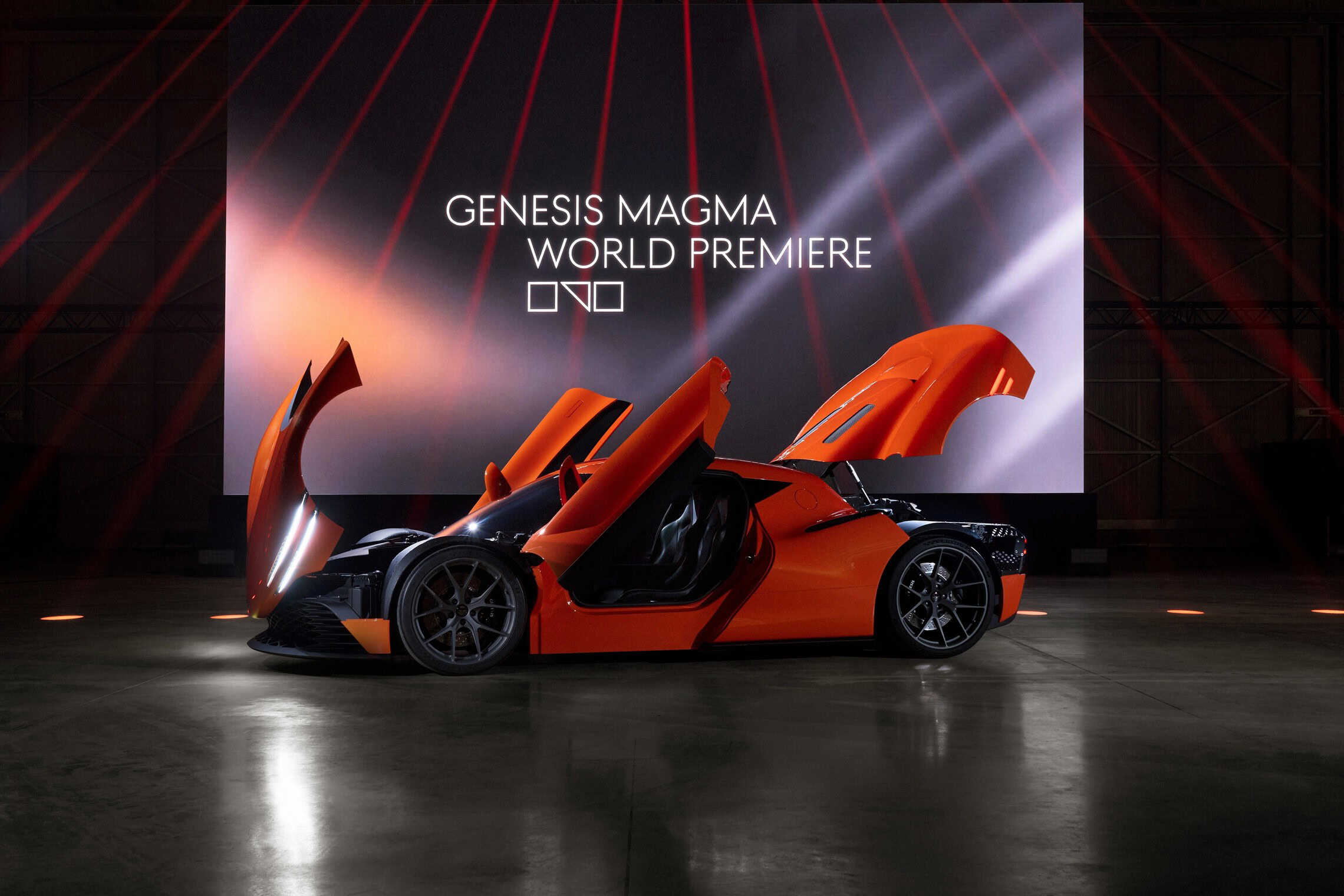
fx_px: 952
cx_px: 672
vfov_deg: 50.4
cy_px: 448
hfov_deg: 70.4
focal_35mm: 26
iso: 200
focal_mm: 25.5
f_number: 8
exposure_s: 1/40
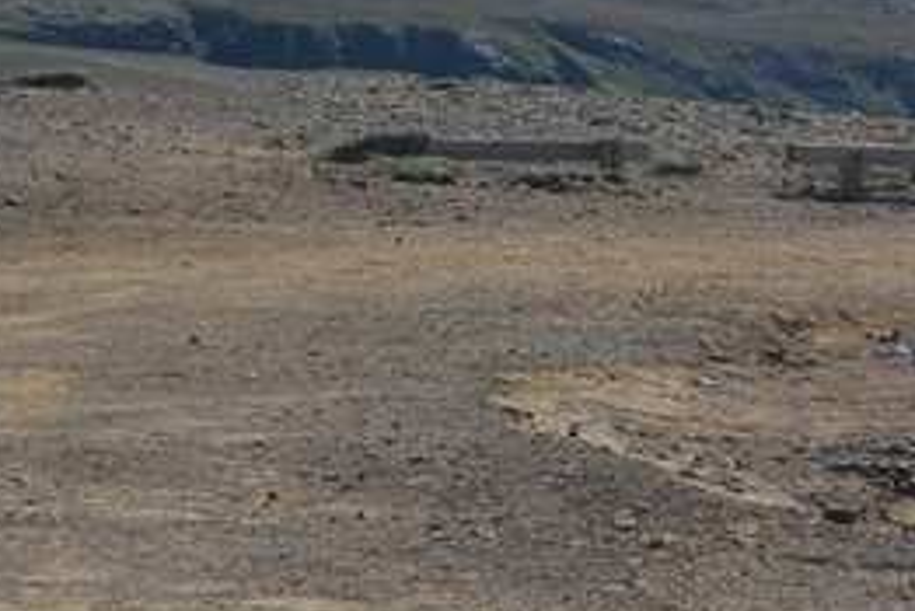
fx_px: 6230
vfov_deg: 5.6
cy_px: -108
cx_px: 613
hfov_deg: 8.4
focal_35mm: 245
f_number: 9
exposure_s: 1/320
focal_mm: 40
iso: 100
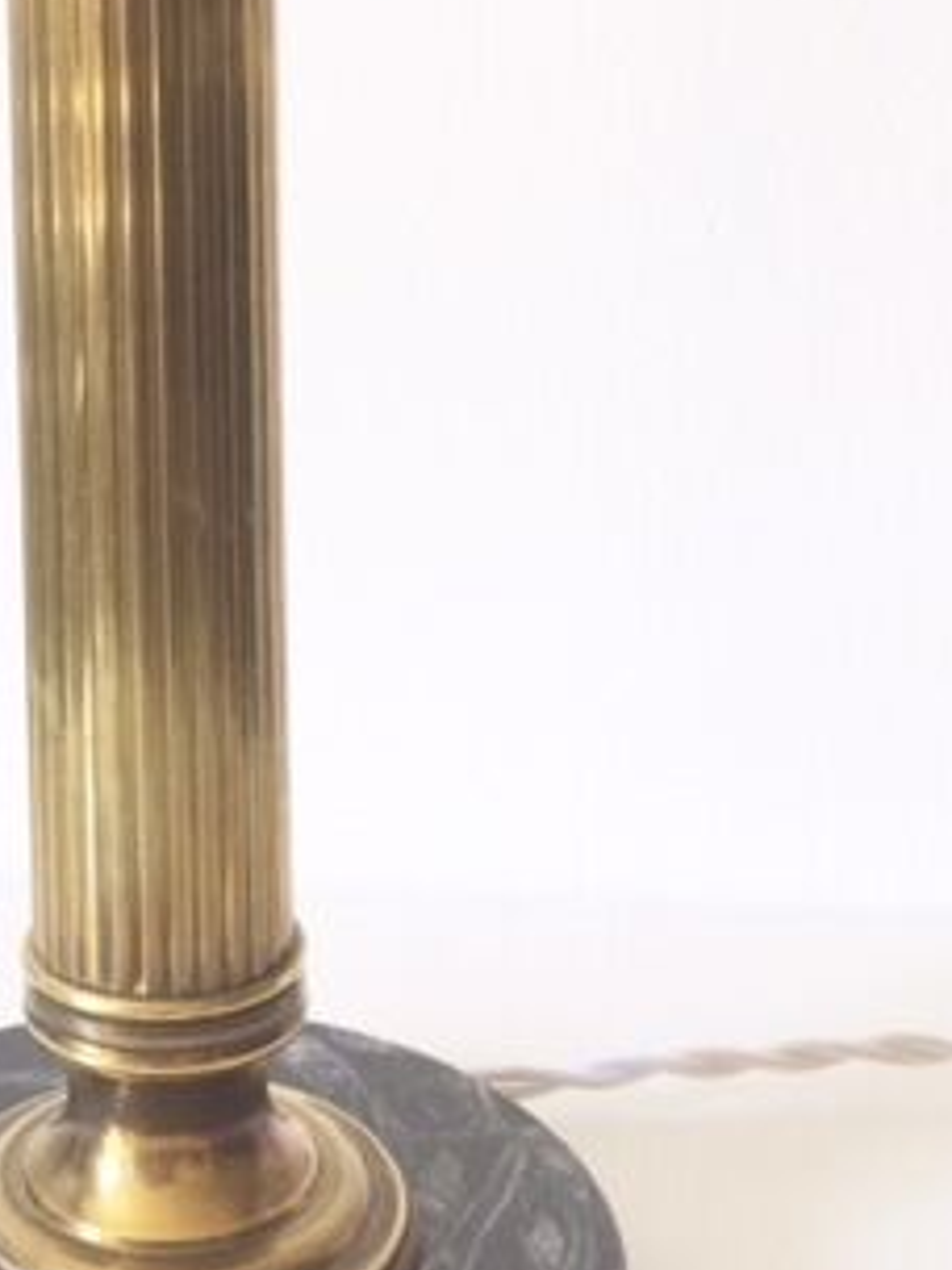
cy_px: 134
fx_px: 2237
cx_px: 100
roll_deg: +1.6
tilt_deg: -8.8
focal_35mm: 61
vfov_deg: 30.3
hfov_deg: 23.4
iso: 100
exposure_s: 1/33
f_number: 2.2
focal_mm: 4.15
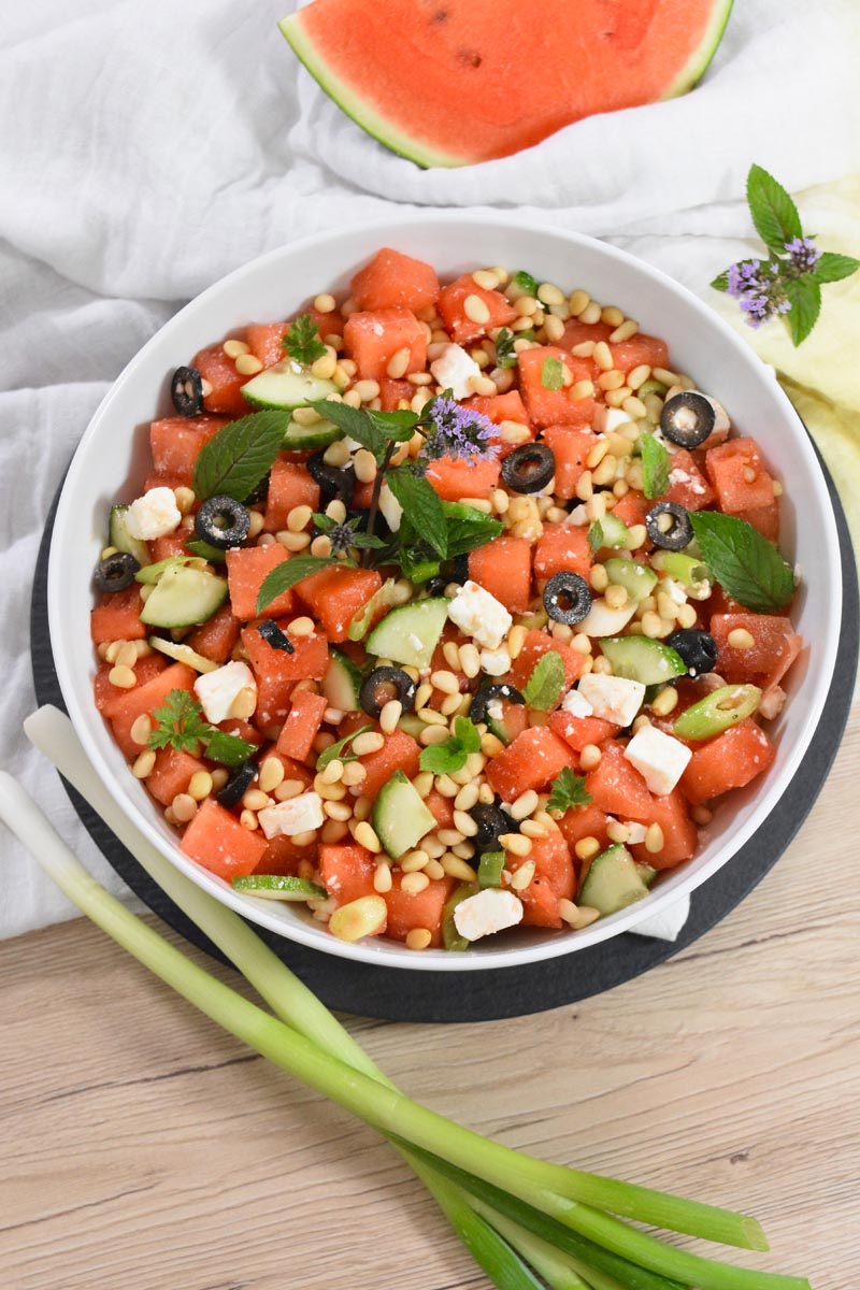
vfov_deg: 41.1
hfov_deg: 28.1
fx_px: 1720
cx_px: 430
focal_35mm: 48
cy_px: 645
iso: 2000
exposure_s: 1/60
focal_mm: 32
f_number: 8
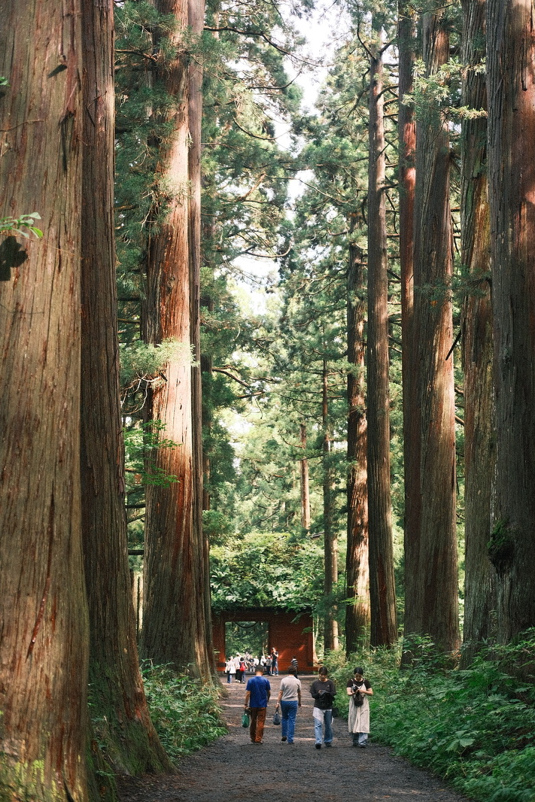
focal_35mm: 54
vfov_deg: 36.9
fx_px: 1203
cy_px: 405
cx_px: 266
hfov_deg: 25.1
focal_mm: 35
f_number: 2.5
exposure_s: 1/180
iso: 640
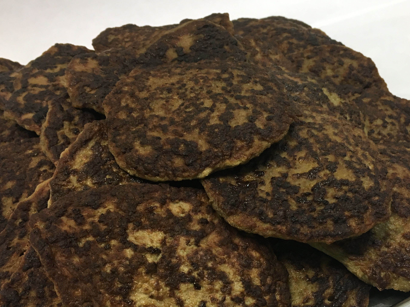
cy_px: 210
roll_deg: +3.8
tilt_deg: -41.9
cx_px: 233
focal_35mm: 43
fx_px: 509
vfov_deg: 33.2
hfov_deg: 43.7
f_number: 2.2
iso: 50
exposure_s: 1/33
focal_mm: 4.15
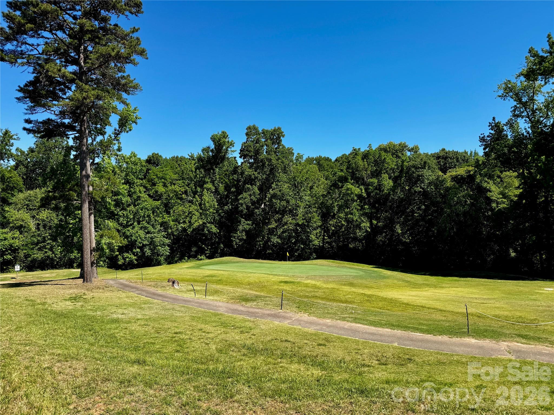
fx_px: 384
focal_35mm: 24
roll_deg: -1.1
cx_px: 277
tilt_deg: +1.4
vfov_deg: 56.8
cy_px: 208
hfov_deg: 71.6
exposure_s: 1/2959
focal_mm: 6.76
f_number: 1.78
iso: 80
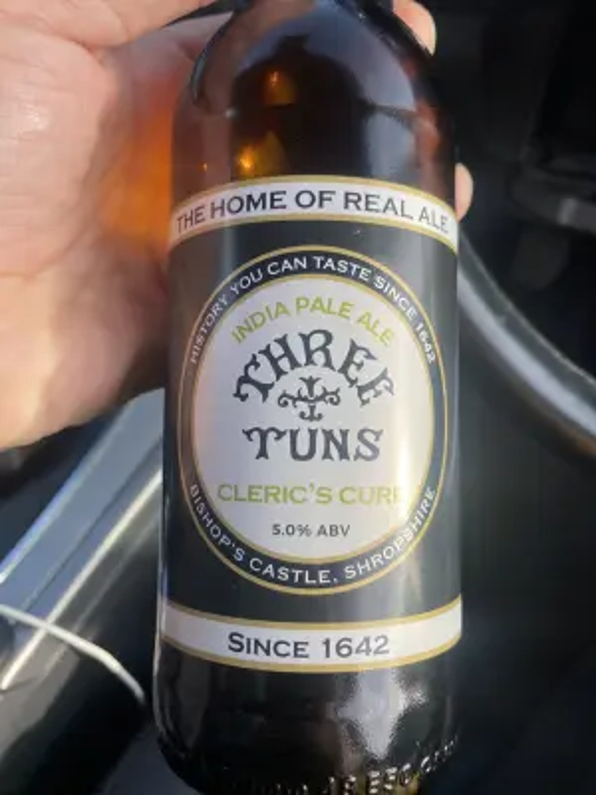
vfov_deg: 69.4
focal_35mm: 25
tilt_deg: -51.4
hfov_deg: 54.9
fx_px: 574
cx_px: 298
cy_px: 398
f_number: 1.8
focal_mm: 4.25
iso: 32
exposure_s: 1/517
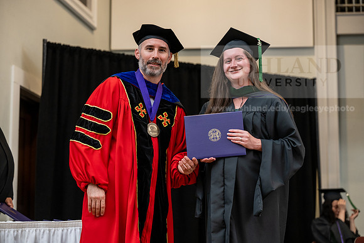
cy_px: 122
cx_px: 182
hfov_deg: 22.1
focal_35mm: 92
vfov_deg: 14.9
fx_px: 930
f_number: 3.5
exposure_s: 1/200
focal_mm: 92
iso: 1600
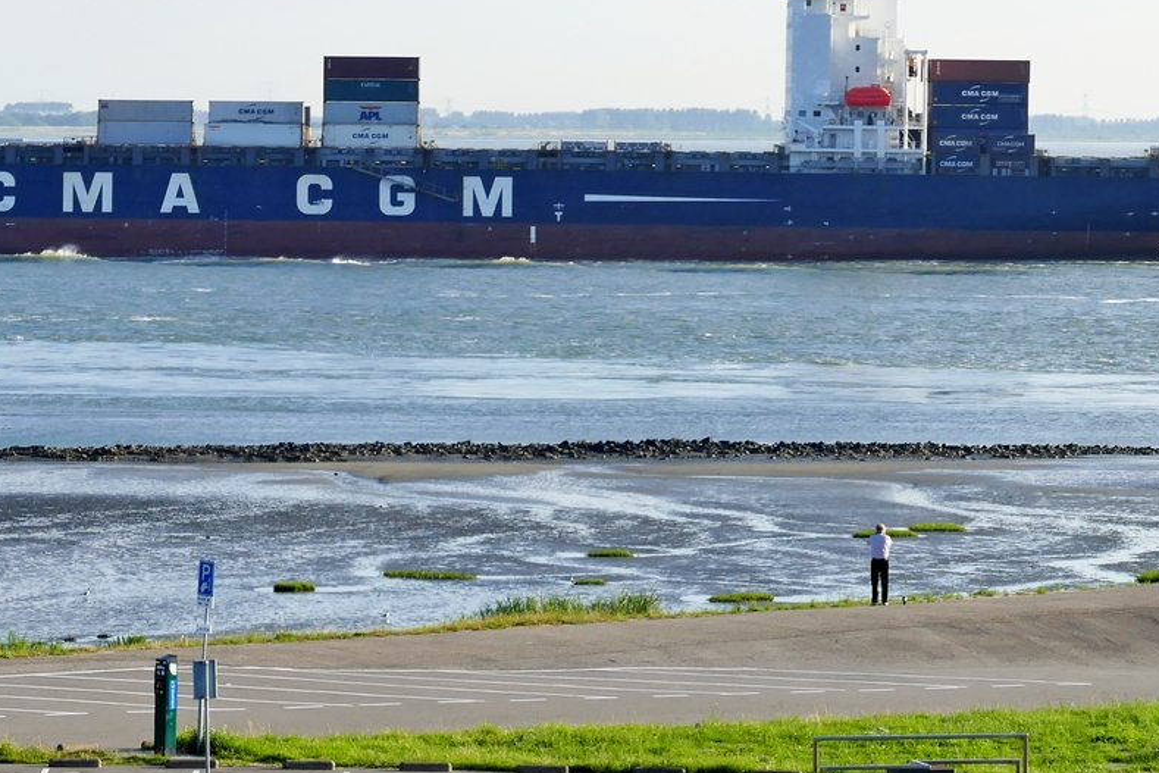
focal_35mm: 219
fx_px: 7050
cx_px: 256
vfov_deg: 6.3
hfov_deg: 9.4
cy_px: 182
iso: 125
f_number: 6.3
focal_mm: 34.91
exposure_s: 1/320
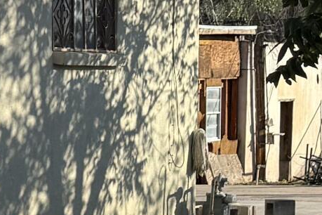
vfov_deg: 8.3
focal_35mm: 163
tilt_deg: -4.2
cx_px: -495
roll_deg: +1.3
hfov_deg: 10.5
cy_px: 251
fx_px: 1458
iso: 80
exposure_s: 1/3953
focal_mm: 6.76
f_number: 1.78
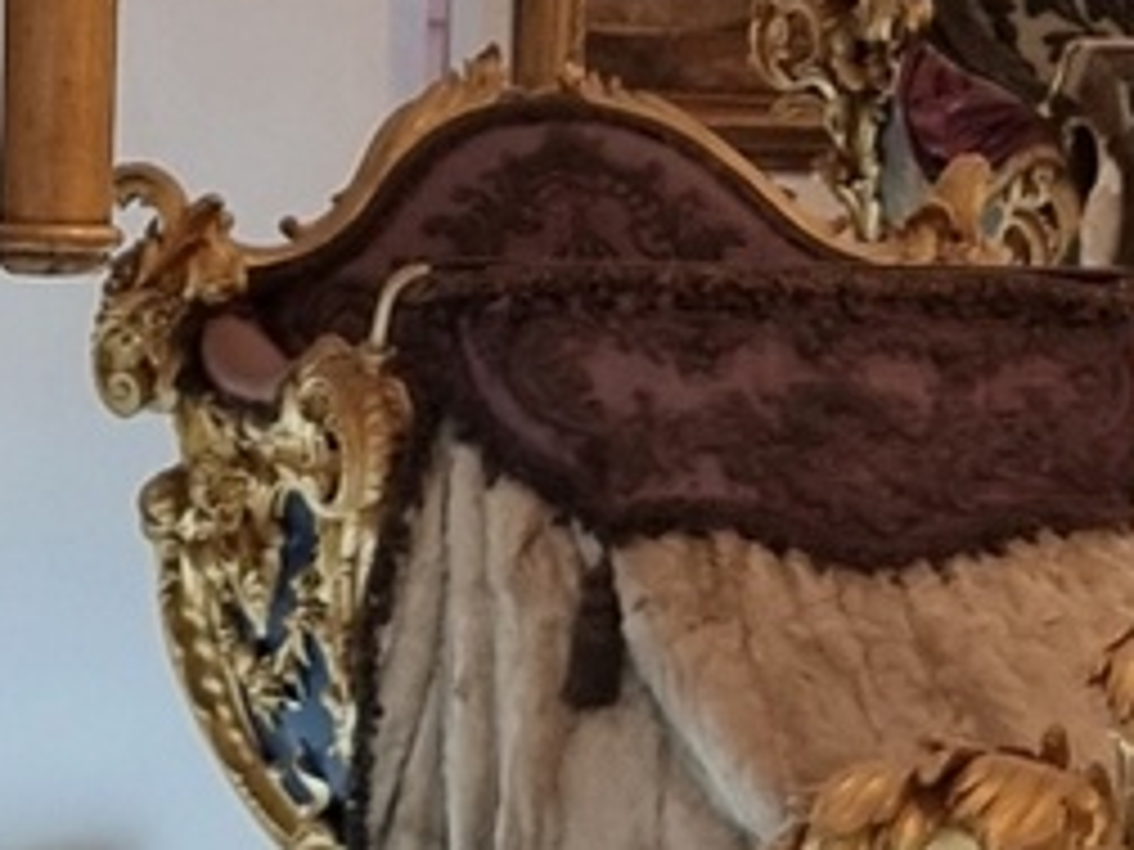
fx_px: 5307
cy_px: 965
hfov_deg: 12.1
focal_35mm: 162
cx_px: 171
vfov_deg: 9.1
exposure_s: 1/50
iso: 250
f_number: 1.8
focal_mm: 6.7
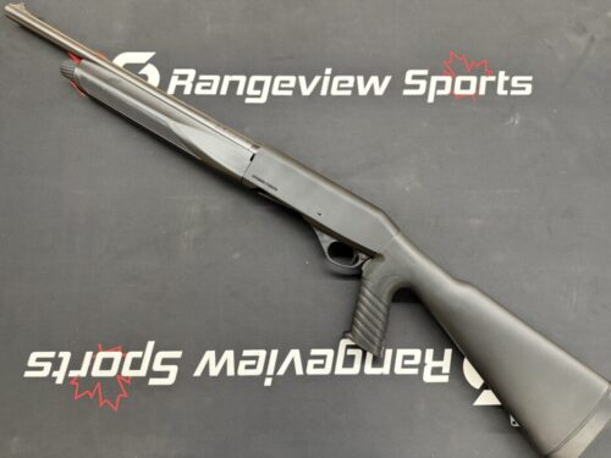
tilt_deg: -76.2
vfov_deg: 56.8
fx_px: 424
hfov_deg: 71.6
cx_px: 306
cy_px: 229
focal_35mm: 24
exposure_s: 1/60
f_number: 1.78
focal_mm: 6.76
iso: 500
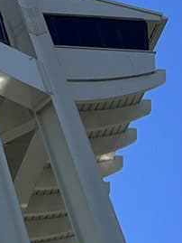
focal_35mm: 193
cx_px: -254
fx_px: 1352
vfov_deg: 9.0
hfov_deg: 7.2
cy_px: -389
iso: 50
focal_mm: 5.1
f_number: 1.6
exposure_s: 1/3413
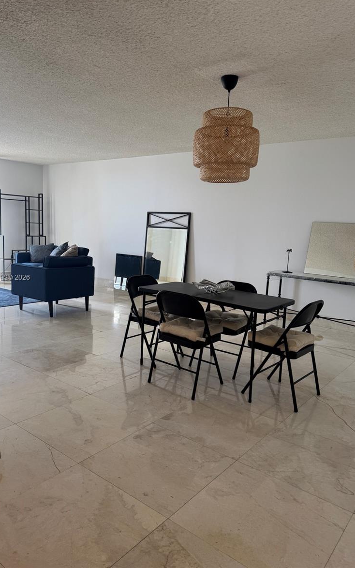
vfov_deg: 70.4
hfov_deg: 47.5
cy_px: 278
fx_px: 402
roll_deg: -1.0
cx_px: 158
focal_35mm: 26
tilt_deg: -6.2
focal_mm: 6.76
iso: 80
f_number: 1.78
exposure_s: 1/120
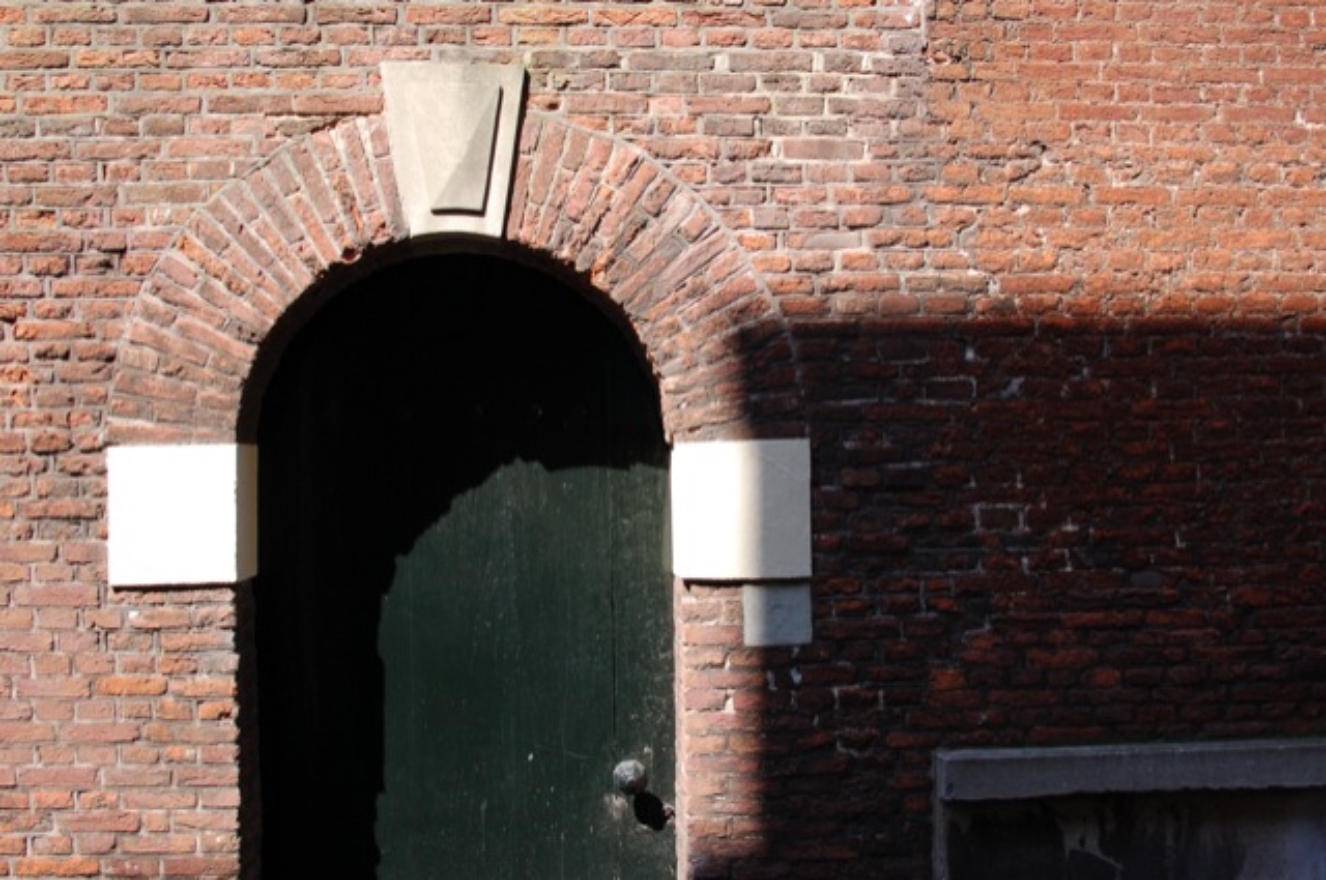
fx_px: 1931
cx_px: 663
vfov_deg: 25.7
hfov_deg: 37.9
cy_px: 440
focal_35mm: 52
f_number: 8
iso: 400
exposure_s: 1/250
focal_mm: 35
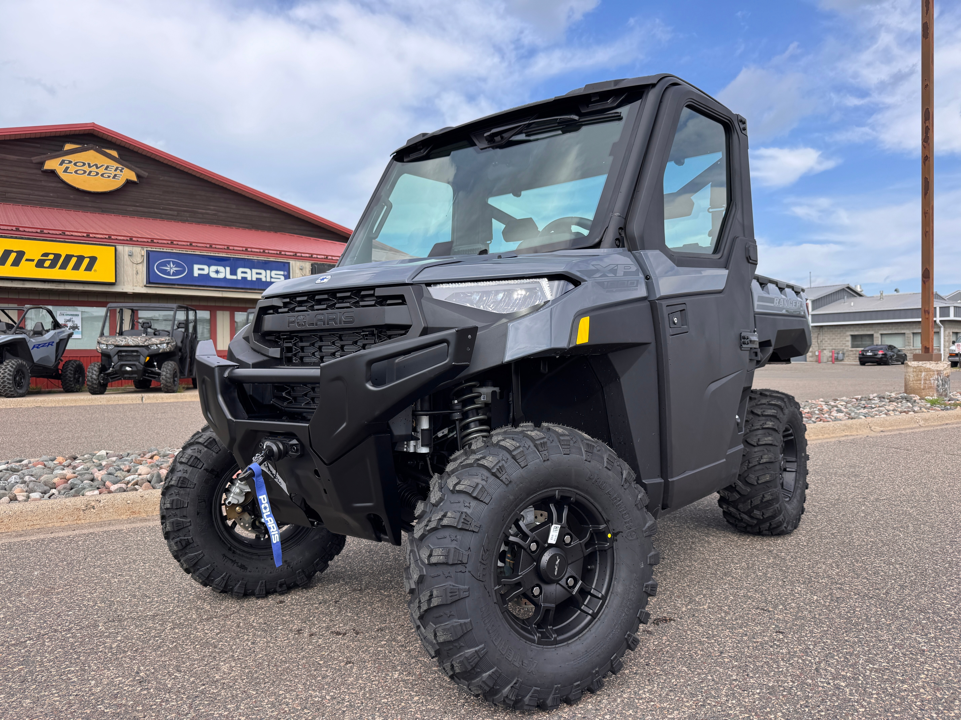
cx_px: 480
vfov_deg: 56.8
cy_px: 360
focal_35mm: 24
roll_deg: +0.0
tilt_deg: -0.9
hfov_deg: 71.6
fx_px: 666
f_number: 1.78
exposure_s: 1/2415
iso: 80
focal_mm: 6.76
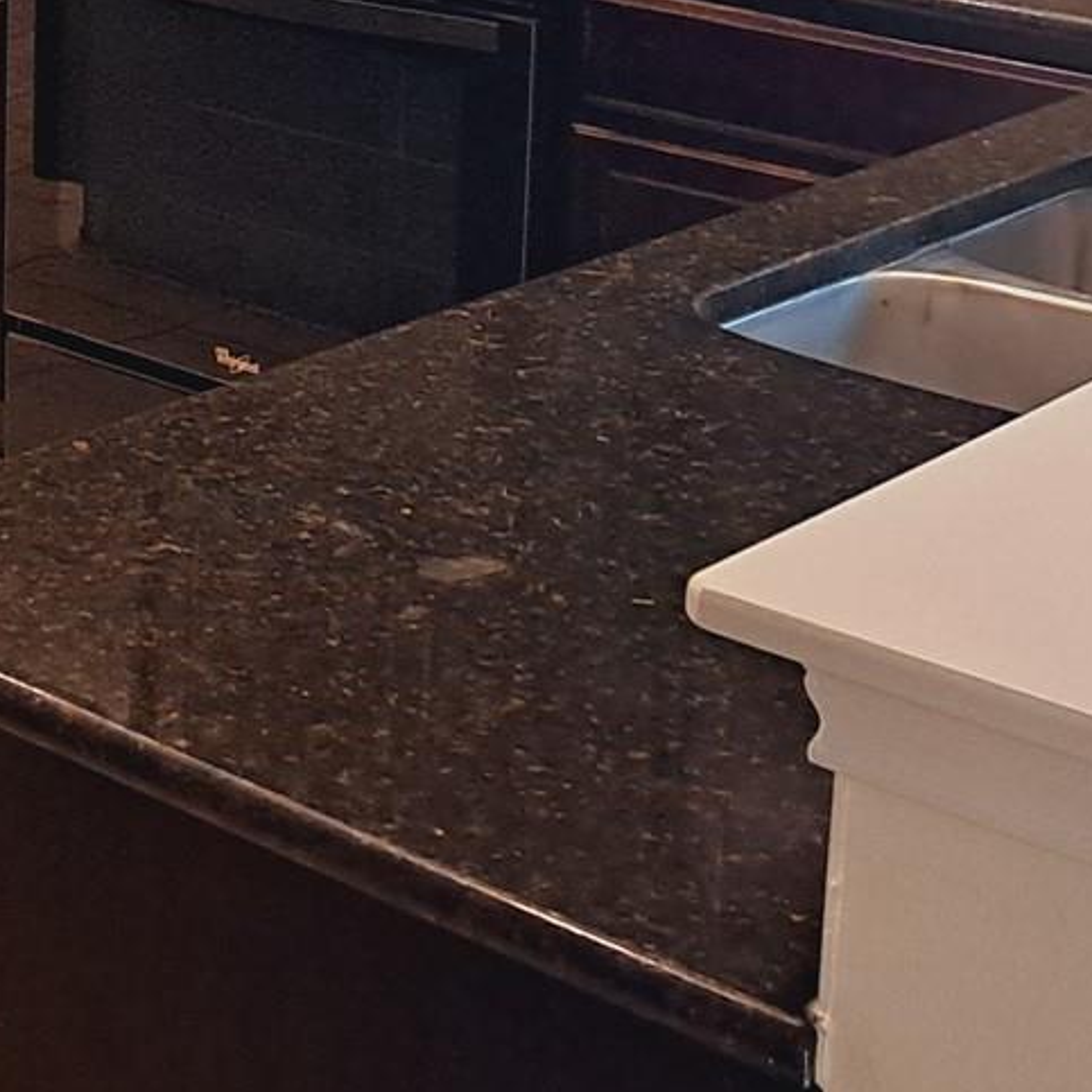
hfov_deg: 17.6
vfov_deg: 18.1
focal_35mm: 90
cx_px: -488
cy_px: -294
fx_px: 3212
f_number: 1.8
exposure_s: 1/60
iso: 200
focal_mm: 5.23
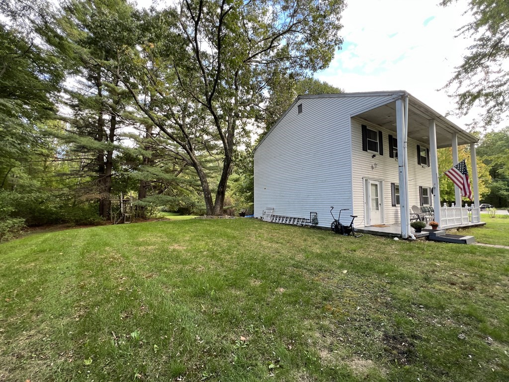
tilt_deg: +3.5
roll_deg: -0.3
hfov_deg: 106.2
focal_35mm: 13
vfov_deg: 89.9
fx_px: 191
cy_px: 191
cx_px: 254
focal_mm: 1.57
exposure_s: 1/99
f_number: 1.8
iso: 64
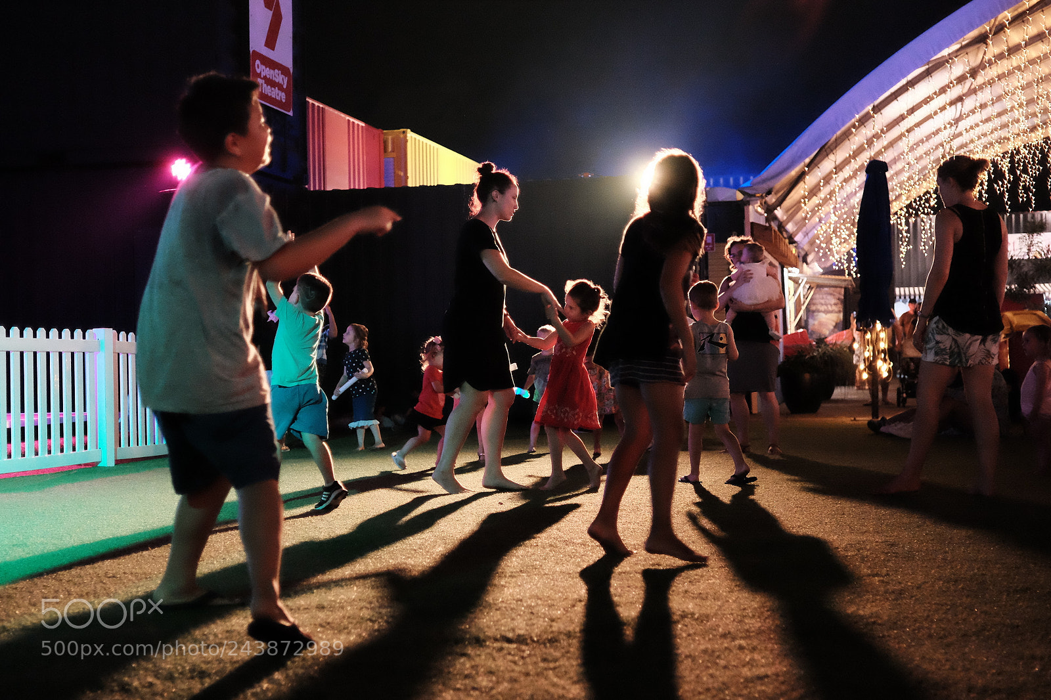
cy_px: 350
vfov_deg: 28.1
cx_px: 526
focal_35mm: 48
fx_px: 1401
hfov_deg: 41.1
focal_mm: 32
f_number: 1.8
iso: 6400
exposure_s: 1/180
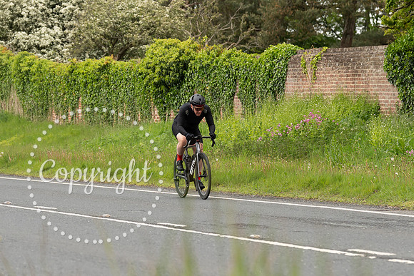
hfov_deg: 10.2
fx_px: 2315
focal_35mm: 201
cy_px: 113
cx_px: 210
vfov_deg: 6.8
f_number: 3.5
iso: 500
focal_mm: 108
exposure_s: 1/1000
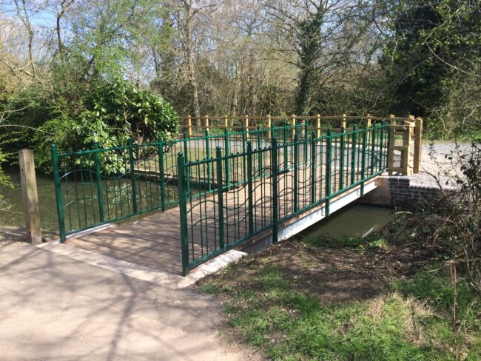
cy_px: 180
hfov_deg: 61.6
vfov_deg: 48.3
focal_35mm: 29
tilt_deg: -12.5
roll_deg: +2.8
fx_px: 403
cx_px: 240
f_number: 2.2
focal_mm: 4.15
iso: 32
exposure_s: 1/954
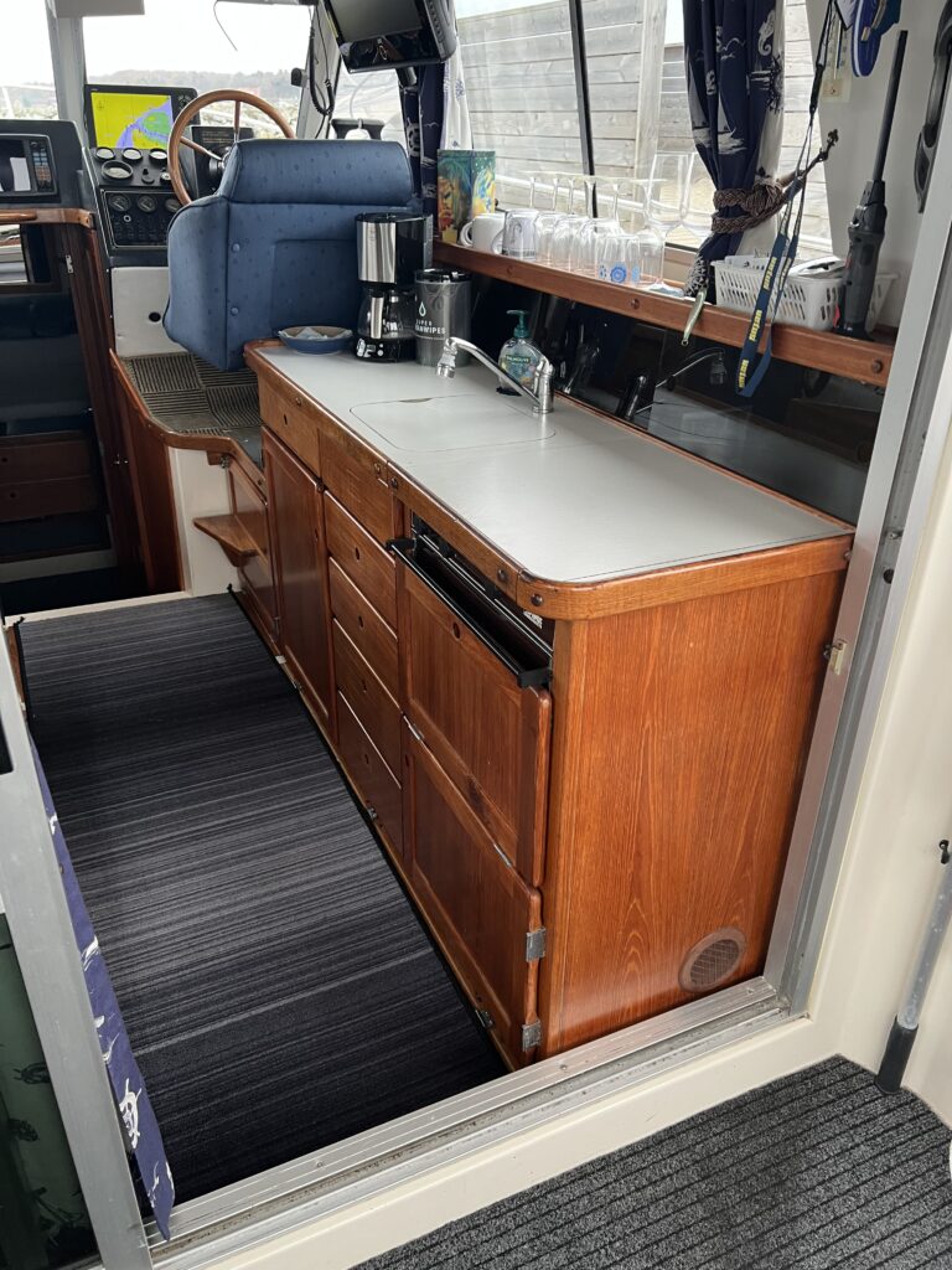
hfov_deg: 53.1
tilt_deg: -29.2
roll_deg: +2.0
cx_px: 476
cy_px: 635
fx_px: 953
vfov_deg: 67.3
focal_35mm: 26
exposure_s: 1/60
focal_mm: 5.7
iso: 160
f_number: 1.5
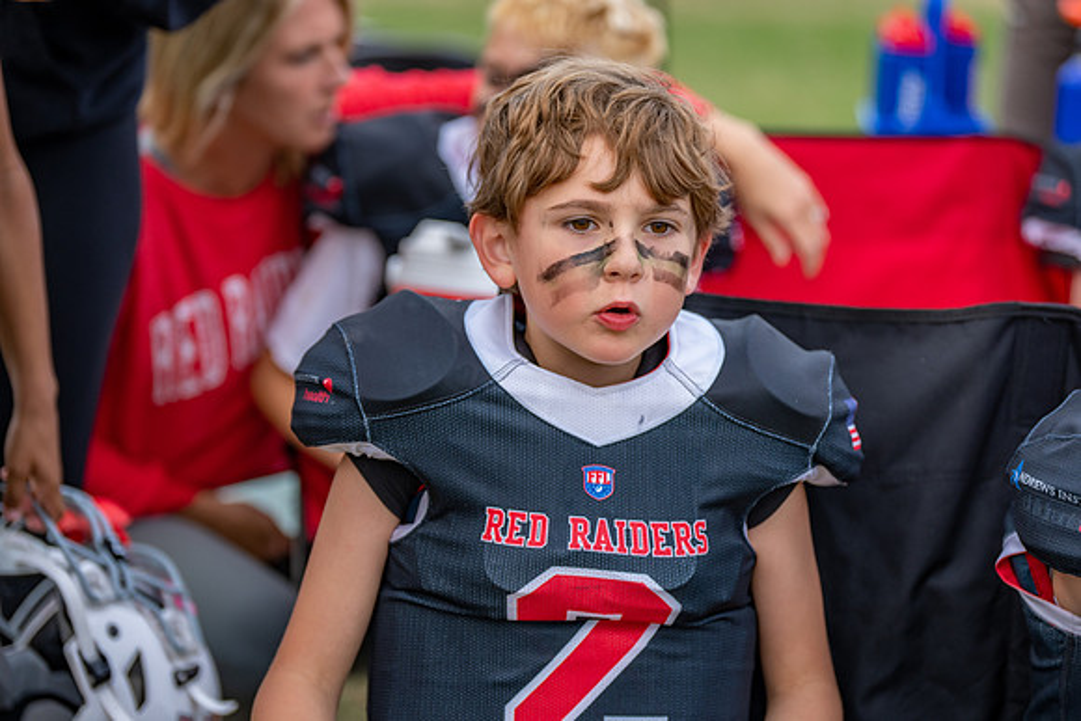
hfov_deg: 18.4
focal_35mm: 111
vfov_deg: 12.3
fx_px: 3334
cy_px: 360
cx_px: 540
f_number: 2.8
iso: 500
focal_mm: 111
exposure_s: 1/500
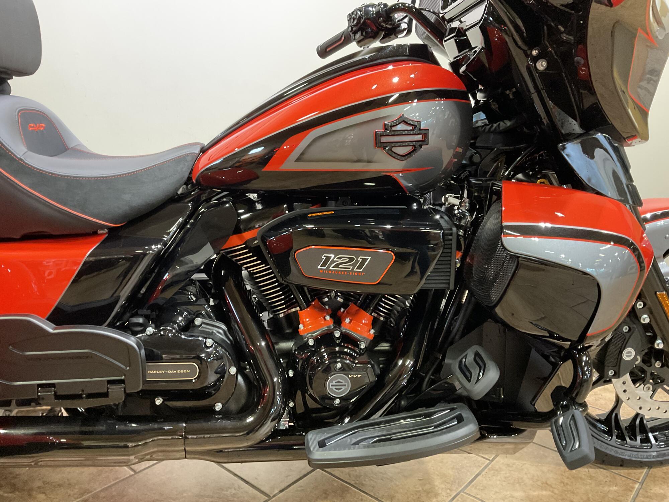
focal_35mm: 29
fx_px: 560
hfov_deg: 61.7
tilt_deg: -13.2
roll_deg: -0.7
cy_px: 251
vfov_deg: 48.2
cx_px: 334
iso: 320
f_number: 1.8
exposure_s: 1/40
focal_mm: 3
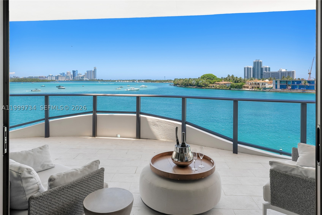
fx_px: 215
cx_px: 161
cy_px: 108
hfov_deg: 73.7
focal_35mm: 24
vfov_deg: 53.2
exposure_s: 1/125
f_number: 8
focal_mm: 24
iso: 200
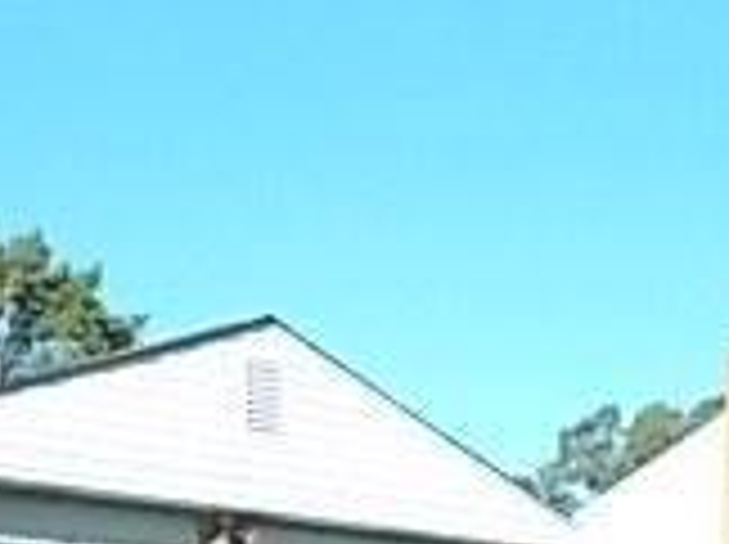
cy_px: 998
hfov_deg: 18.7
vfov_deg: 12.9
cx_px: 36
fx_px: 2166
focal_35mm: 103
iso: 80
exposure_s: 1/400
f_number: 3.2
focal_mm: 4.6
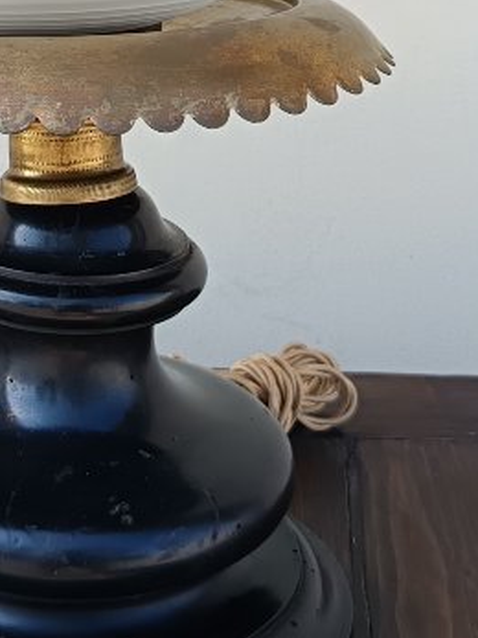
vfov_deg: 22.7
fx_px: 1529
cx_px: 61
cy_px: 6
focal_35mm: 83
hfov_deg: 17.5
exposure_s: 1/118
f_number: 1.75
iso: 100
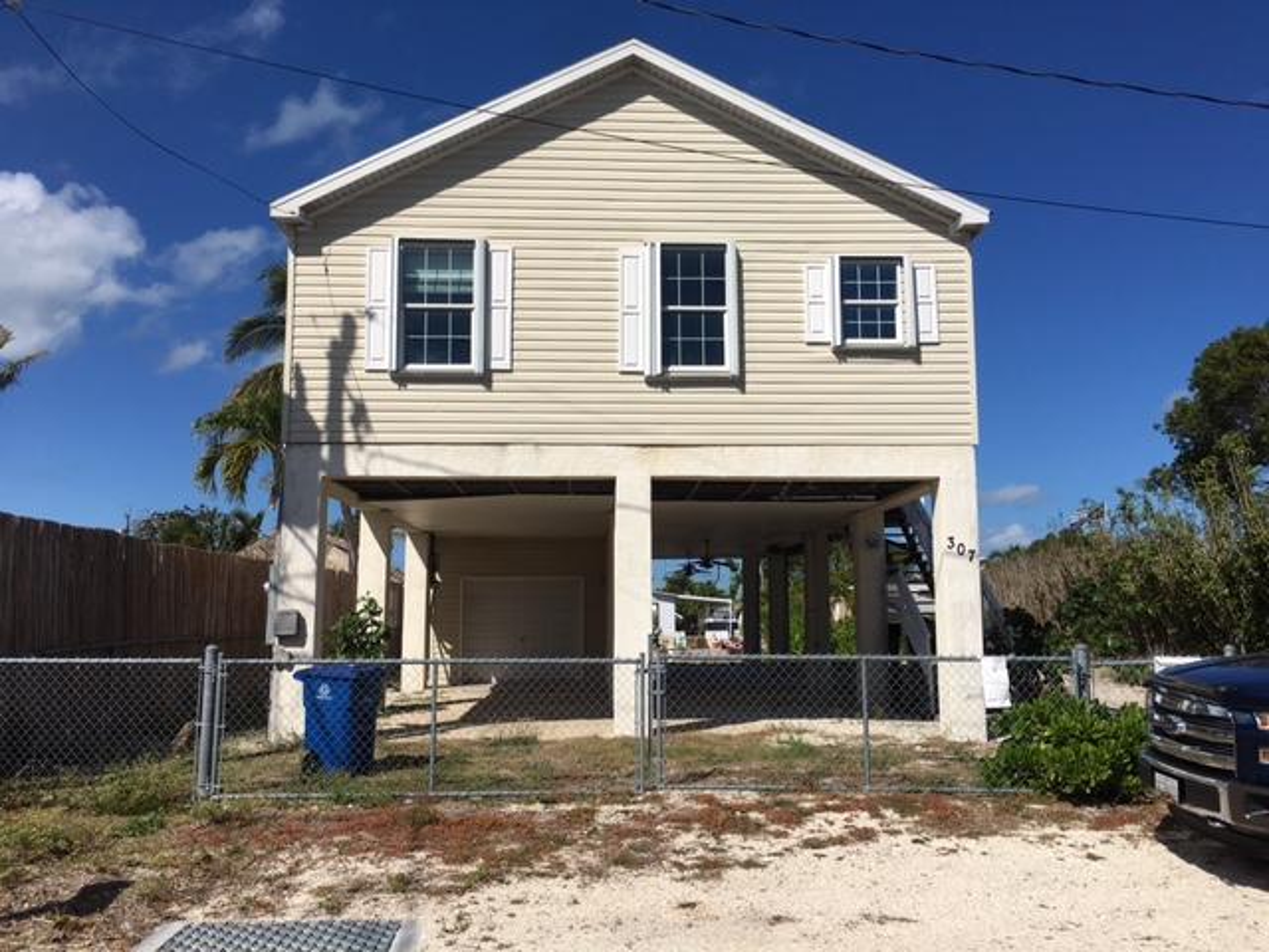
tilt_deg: +9.3
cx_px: 634
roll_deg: +1.5
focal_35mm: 29
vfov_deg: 48.2
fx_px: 1063
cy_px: 476
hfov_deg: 61.7
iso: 25
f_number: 2.2
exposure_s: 1/3846
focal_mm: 4.15
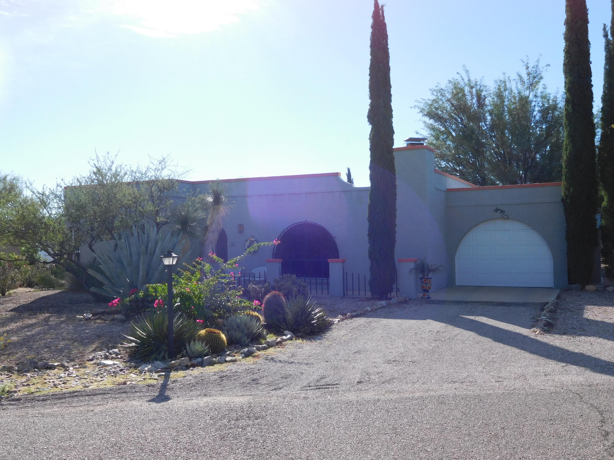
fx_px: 568
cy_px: 230
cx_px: 307
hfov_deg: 56.8
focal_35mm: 32
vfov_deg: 44.2
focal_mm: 5.7
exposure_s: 1/800
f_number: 3.6
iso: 125
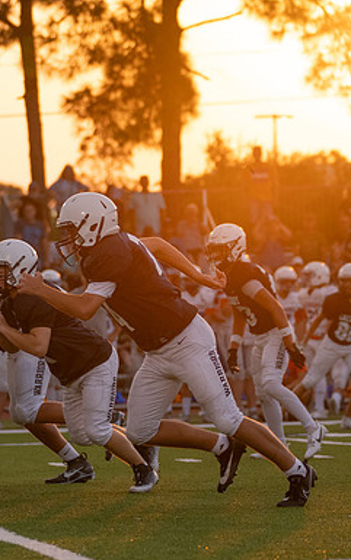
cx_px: -10
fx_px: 5213
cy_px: 280
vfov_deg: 6.2
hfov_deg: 3.9
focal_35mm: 341
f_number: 5.6
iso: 1250
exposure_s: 1/1250
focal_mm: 222
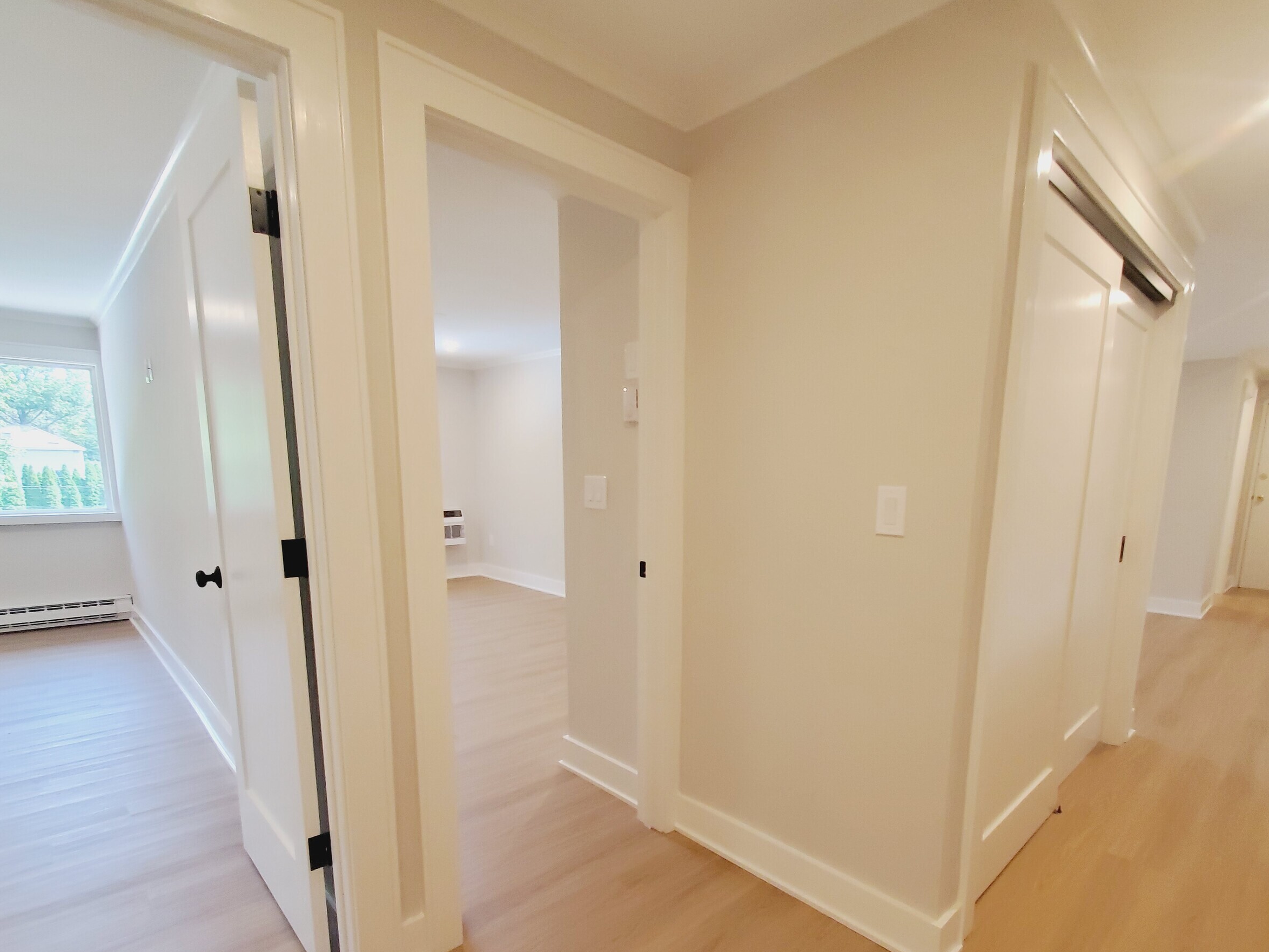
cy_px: 569
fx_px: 623
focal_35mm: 17
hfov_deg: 91.0
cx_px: 656
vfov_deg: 74.0
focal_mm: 1.8
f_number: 2.2
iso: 200
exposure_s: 1/60
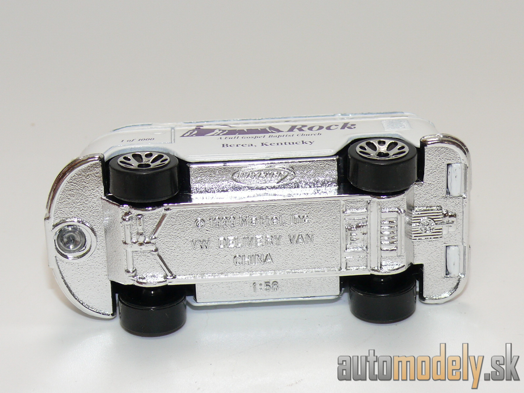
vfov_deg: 14.5
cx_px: 262
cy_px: 196
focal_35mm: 102
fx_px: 1544
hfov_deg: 19.3
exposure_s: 1/30
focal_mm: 13.3
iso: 100
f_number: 4
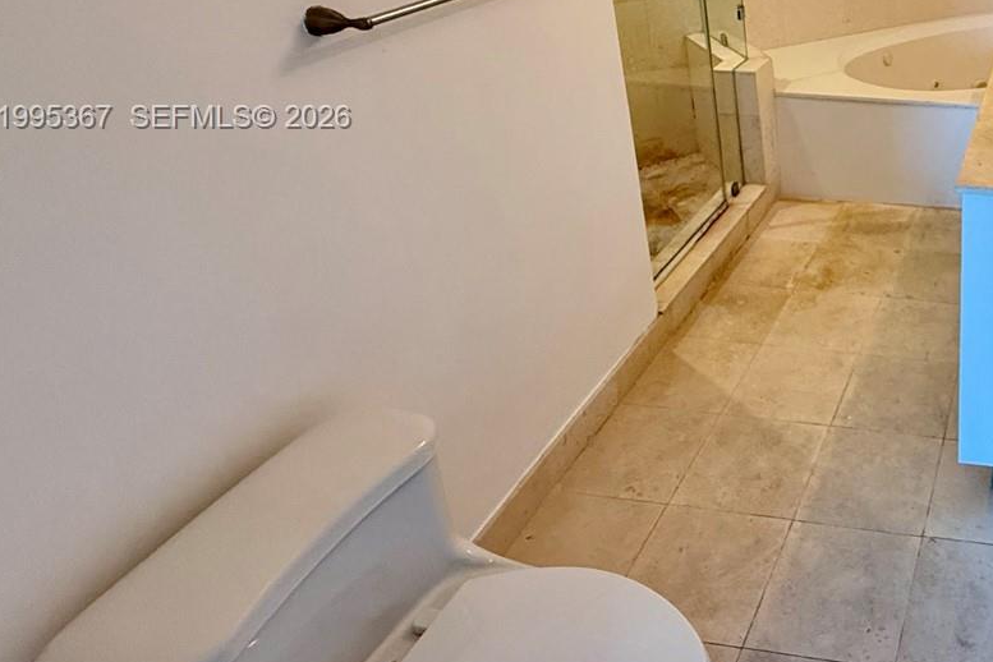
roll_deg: -1.5
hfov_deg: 50.9
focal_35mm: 30
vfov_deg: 41.5
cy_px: 119
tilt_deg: -20.8
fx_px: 827
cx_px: 975
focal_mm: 2.22
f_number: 2.2
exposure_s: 1/120
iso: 320
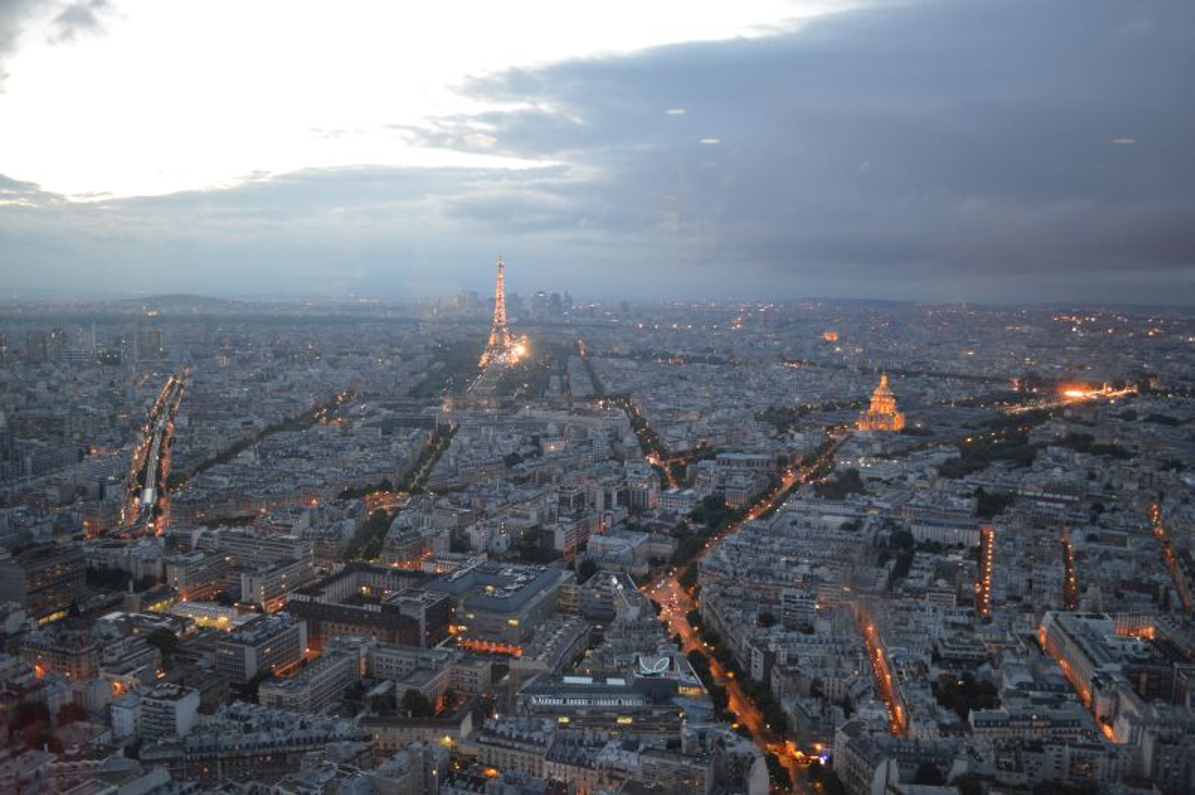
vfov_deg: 47.9
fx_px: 895
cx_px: 598
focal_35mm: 27
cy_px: 398
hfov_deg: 67.4
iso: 800
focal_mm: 18
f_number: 3.5
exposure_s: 1/15
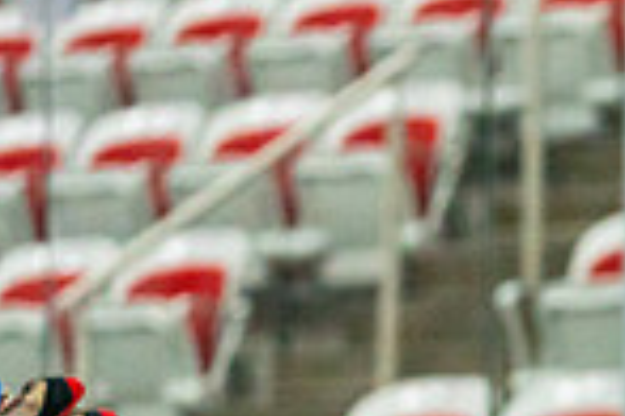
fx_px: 5520
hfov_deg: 6.3
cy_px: 668
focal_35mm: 318
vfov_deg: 4.3
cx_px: 1210
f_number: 2.8
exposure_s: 1/1250
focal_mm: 70
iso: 3200
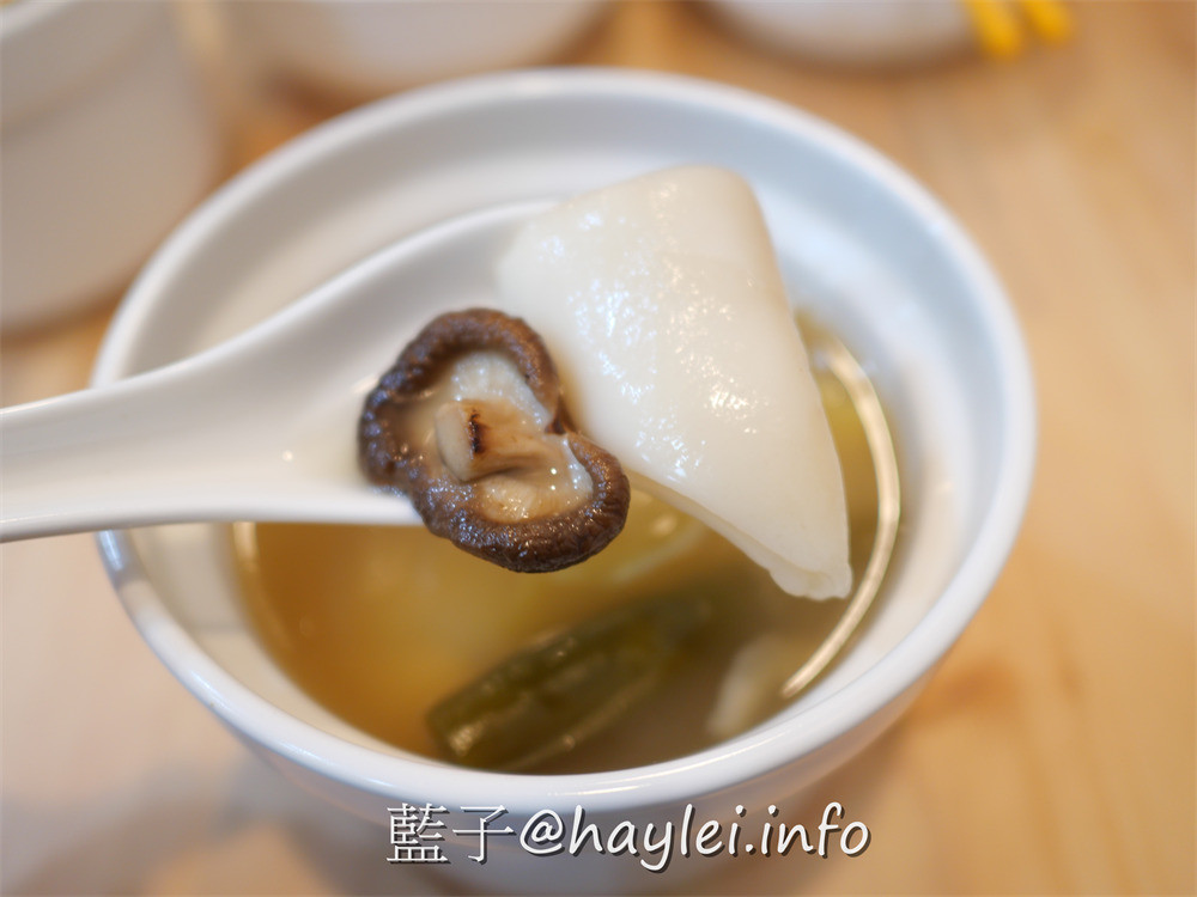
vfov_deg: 46.8
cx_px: 598
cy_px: 448
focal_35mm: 30
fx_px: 1037
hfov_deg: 60.0
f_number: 1.7
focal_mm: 15
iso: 200
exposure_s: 1/80
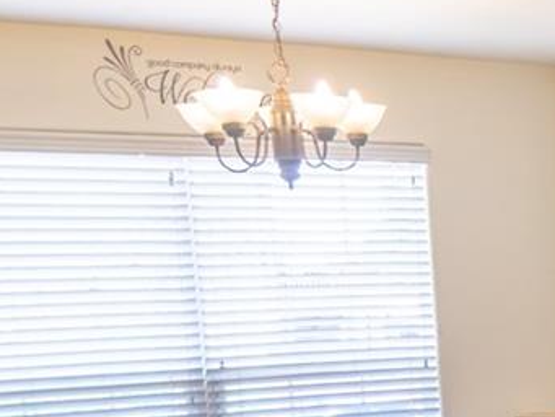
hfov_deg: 20.8
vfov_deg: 18.6
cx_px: 884
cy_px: 467
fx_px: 1219
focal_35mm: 76
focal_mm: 9
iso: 4000
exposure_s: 1/2000
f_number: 4
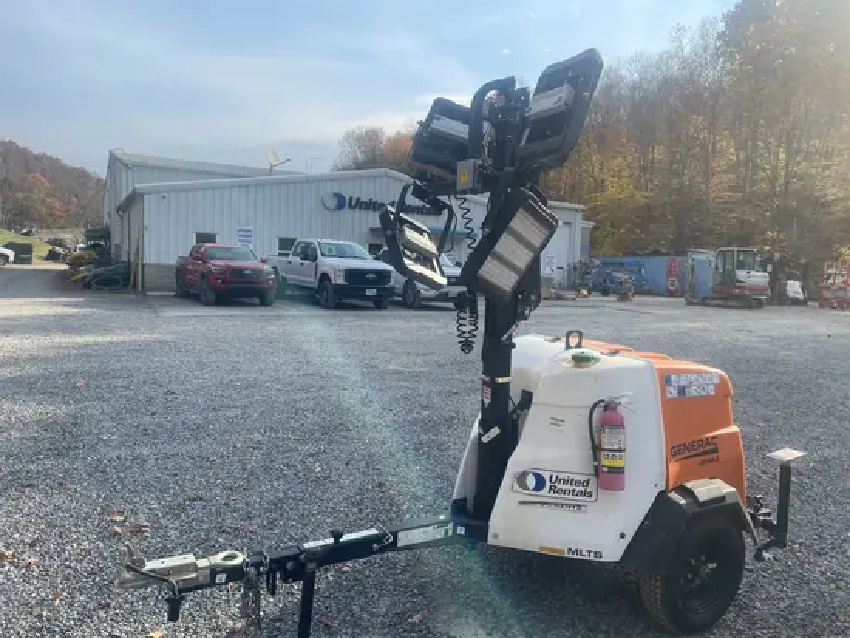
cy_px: 319
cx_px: 425
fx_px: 639
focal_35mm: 26
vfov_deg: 53.1
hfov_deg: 67.3
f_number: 1.6
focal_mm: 4.2
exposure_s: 1/1667
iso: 32
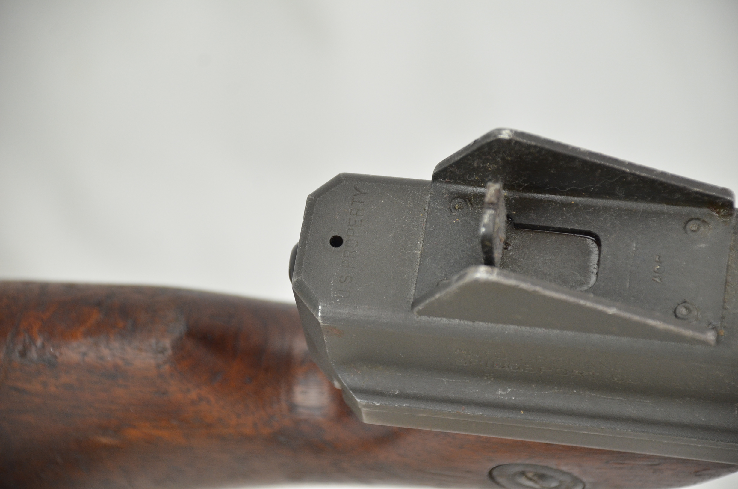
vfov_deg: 6.8
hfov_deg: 10.2
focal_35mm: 202
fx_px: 4143
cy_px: 244
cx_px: 369
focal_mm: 135
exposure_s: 1/125
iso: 800
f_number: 5.6
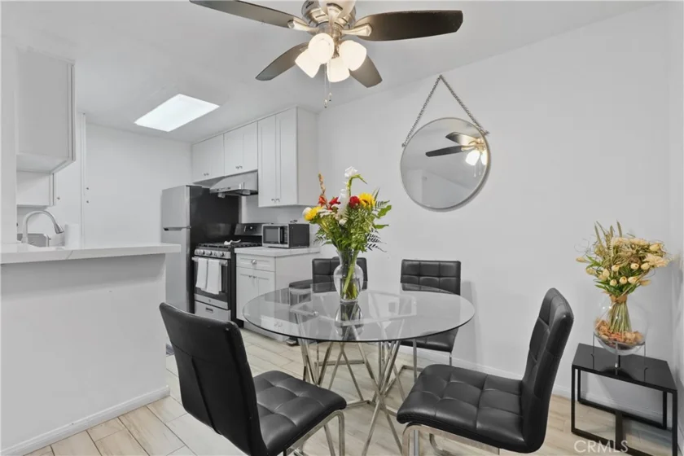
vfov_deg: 73.7
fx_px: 304
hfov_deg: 96.7
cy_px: 228
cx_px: 342
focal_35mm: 16
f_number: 7.1
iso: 4000
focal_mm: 16
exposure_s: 1/25
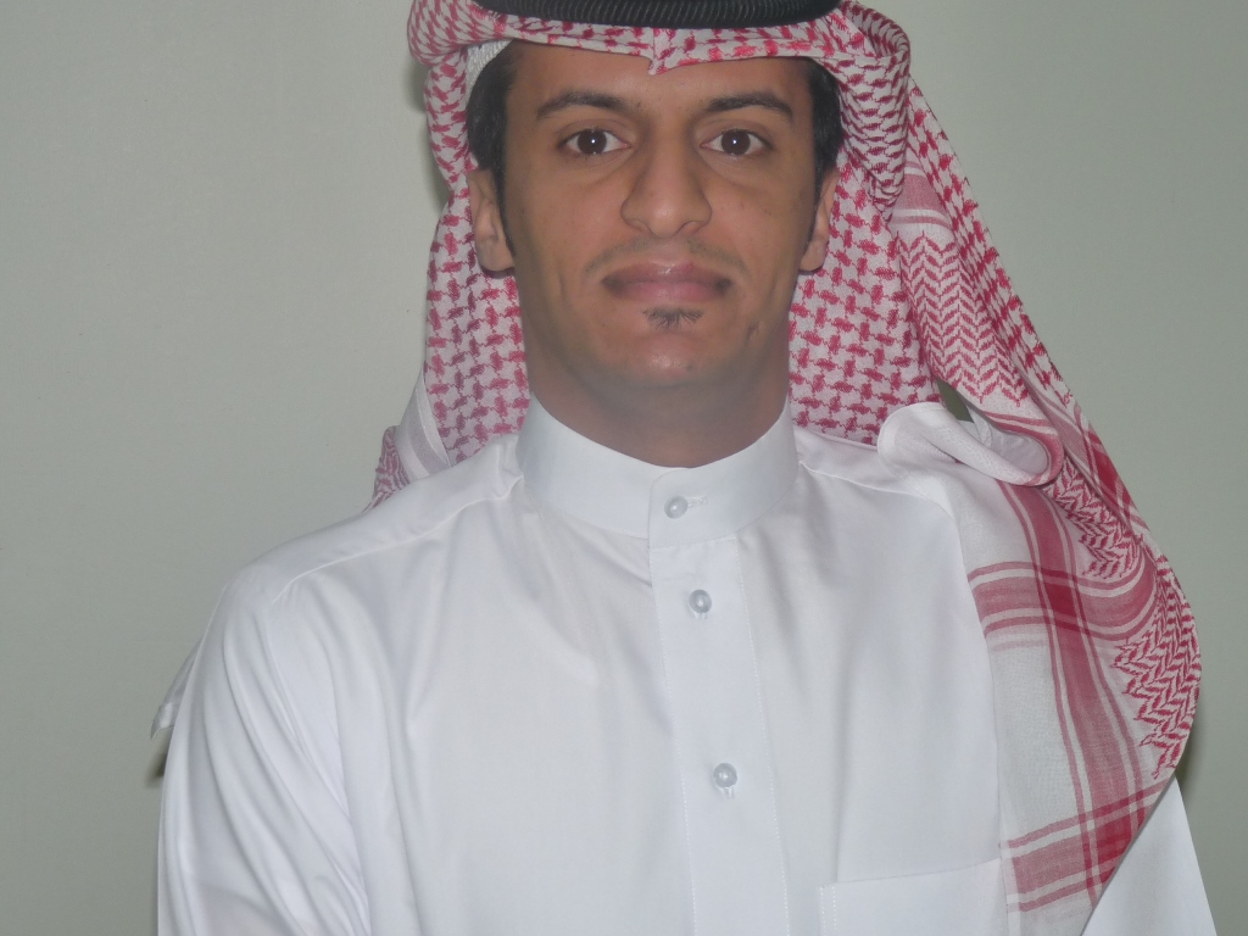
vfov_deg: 15.6
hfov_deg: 20.7
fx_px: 3425
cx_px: 624
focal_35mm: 95
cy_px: 468
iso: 160
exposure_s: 1/40
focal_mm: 11.9
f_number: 3.4
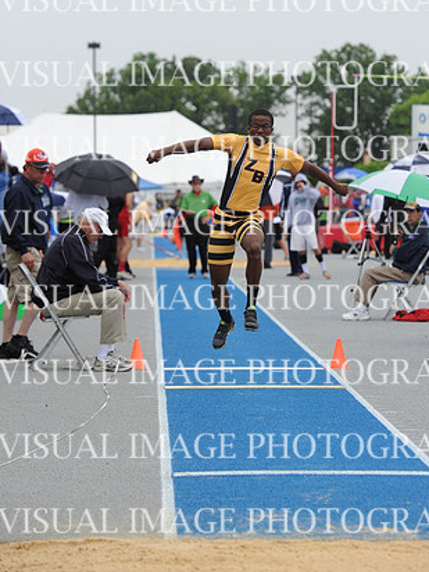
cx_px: 237
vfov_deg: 10.1
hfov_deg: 7.6
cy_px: 185
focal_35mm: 196
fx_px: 3239
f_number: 5
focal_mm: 145
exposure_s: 1/2000
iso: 1600
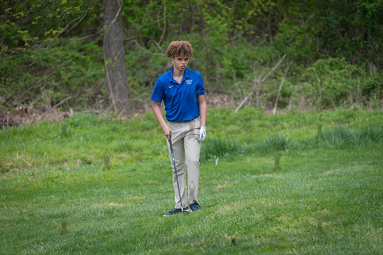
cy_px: 128
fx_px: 1809
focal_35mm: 170
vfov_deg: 8.1
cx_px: 192
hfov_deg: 12.1
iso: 100
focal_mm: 170
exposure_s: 1/320
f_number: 3.5
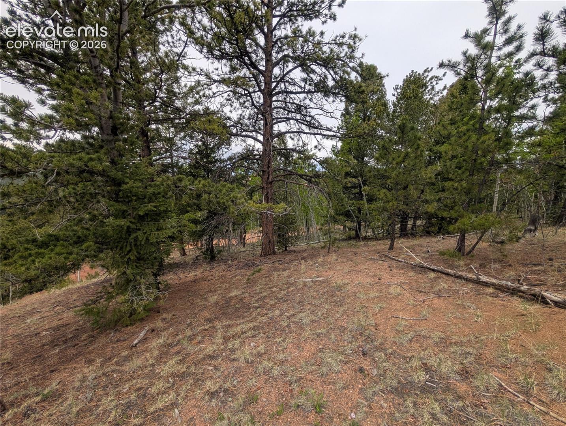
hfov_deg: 110.5
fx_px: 197
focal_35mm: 12
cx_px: 283
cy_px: 213
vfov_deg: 94.7
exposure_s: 1/3663
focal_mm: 2.02
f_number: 1.7
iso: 56
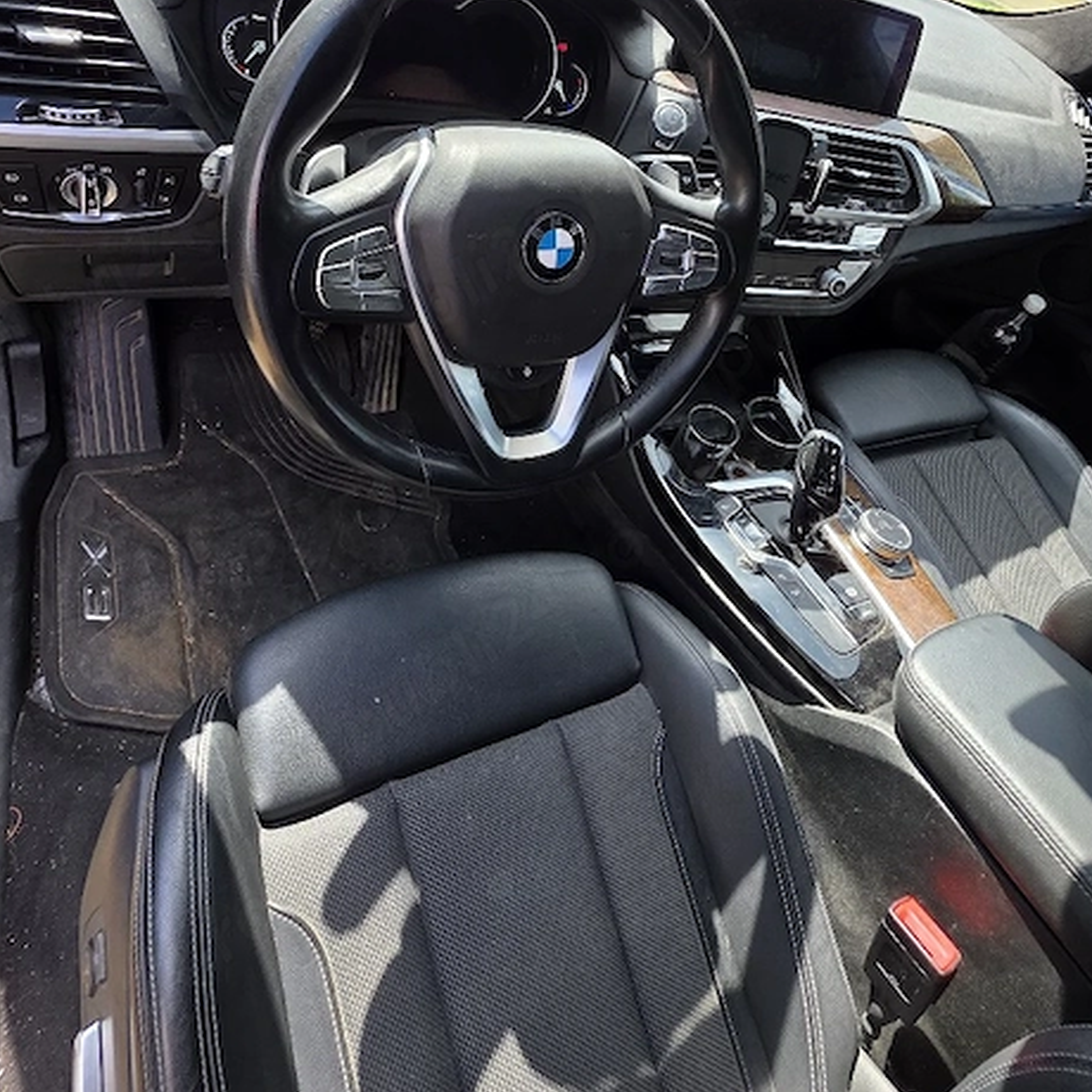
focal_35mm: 20
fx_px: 714
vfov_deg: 71.5
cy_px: 325
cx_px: 586
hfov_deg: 74.7
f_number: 1.9
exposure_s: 1/357
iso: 40
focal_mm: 2.2
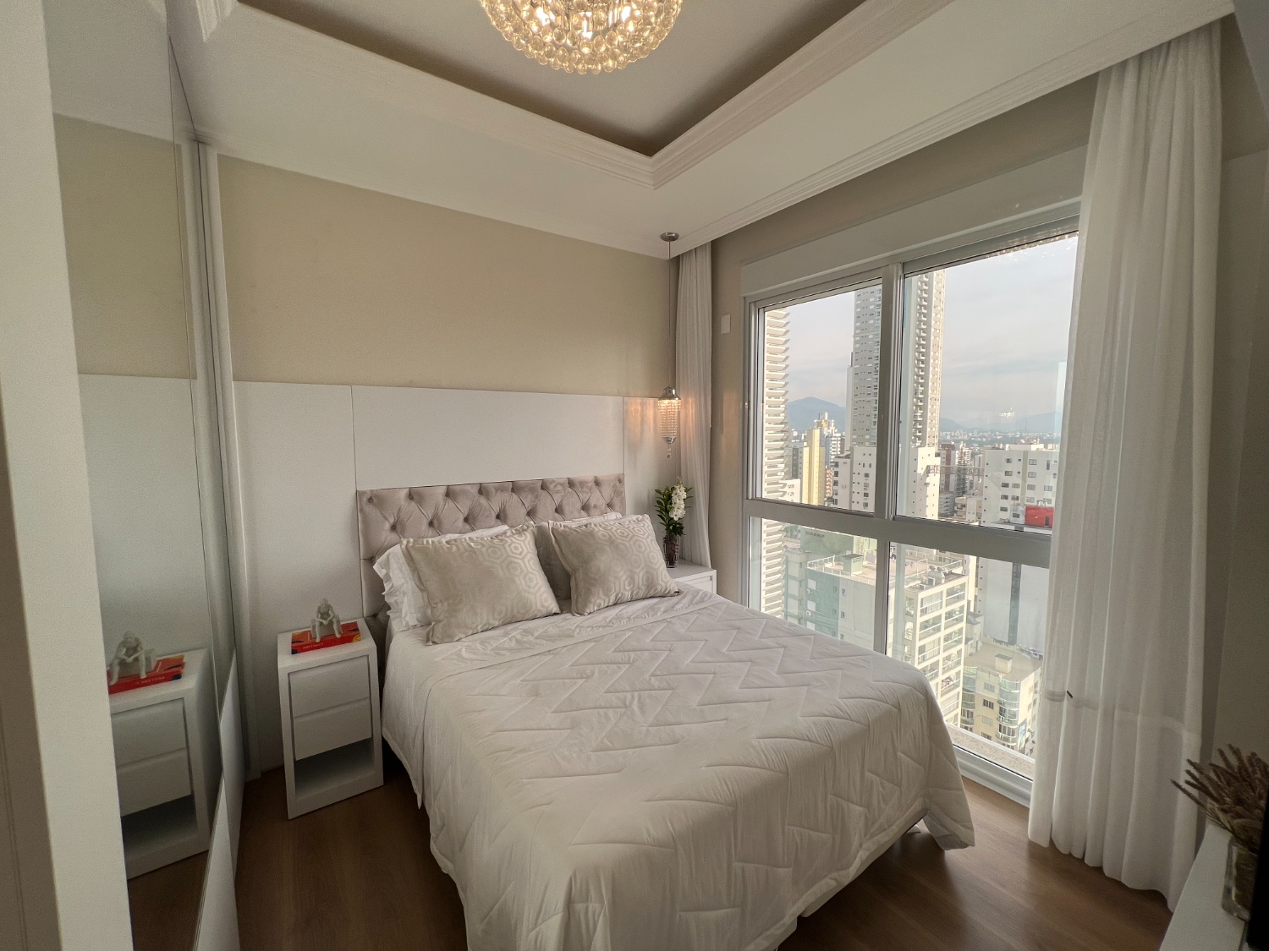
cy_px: 476
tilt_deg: -6.5
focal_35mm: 13
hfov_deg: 106.2
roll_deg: +0.6
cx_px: 634
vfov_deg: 89.9
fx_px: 477
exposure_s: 1/237
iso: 32
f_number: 1.8
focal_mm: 1.57
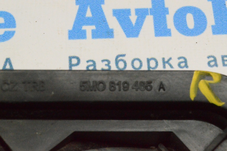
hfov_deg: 24.6
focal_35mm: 82
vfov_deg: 16.5
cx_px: 114
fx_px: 520
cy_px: 76
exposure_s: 1/200
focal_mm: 55
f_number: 16
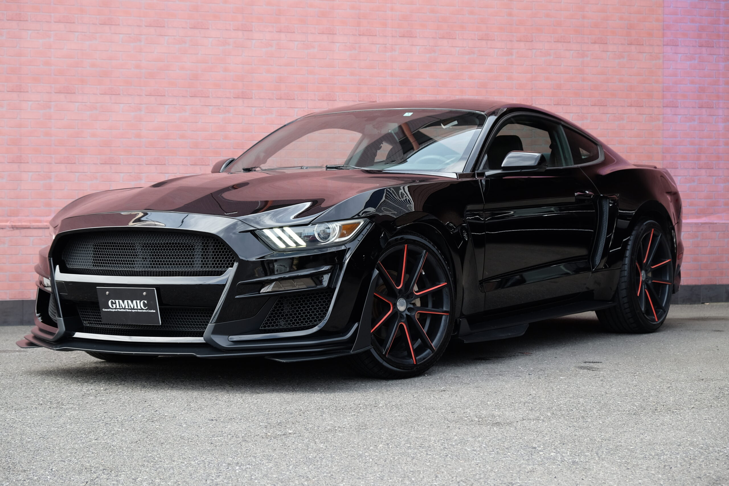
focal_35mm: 83
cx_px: 364
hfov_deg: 24.5
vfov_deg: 16.5
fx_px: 1681
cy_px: 243
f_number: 5
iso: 200
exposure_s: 1/125
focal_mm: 55
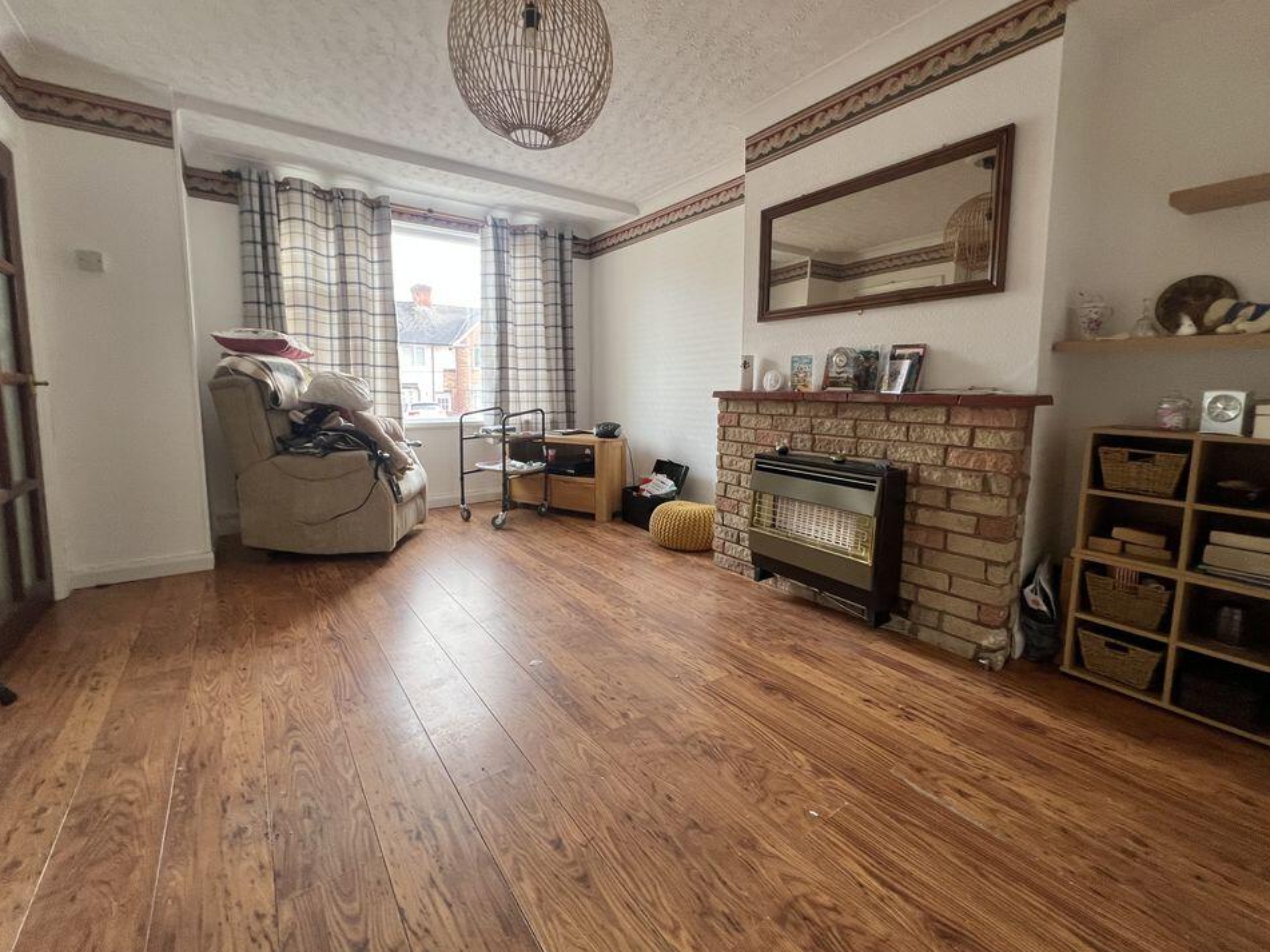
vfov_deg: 85.6
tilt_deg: -6.9
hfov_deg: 102.1
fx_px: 514
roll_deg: -0.8
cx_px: 642
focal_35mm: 14
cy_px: 449
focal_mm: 1.57
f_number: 1.8
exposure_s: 1/99
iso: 200
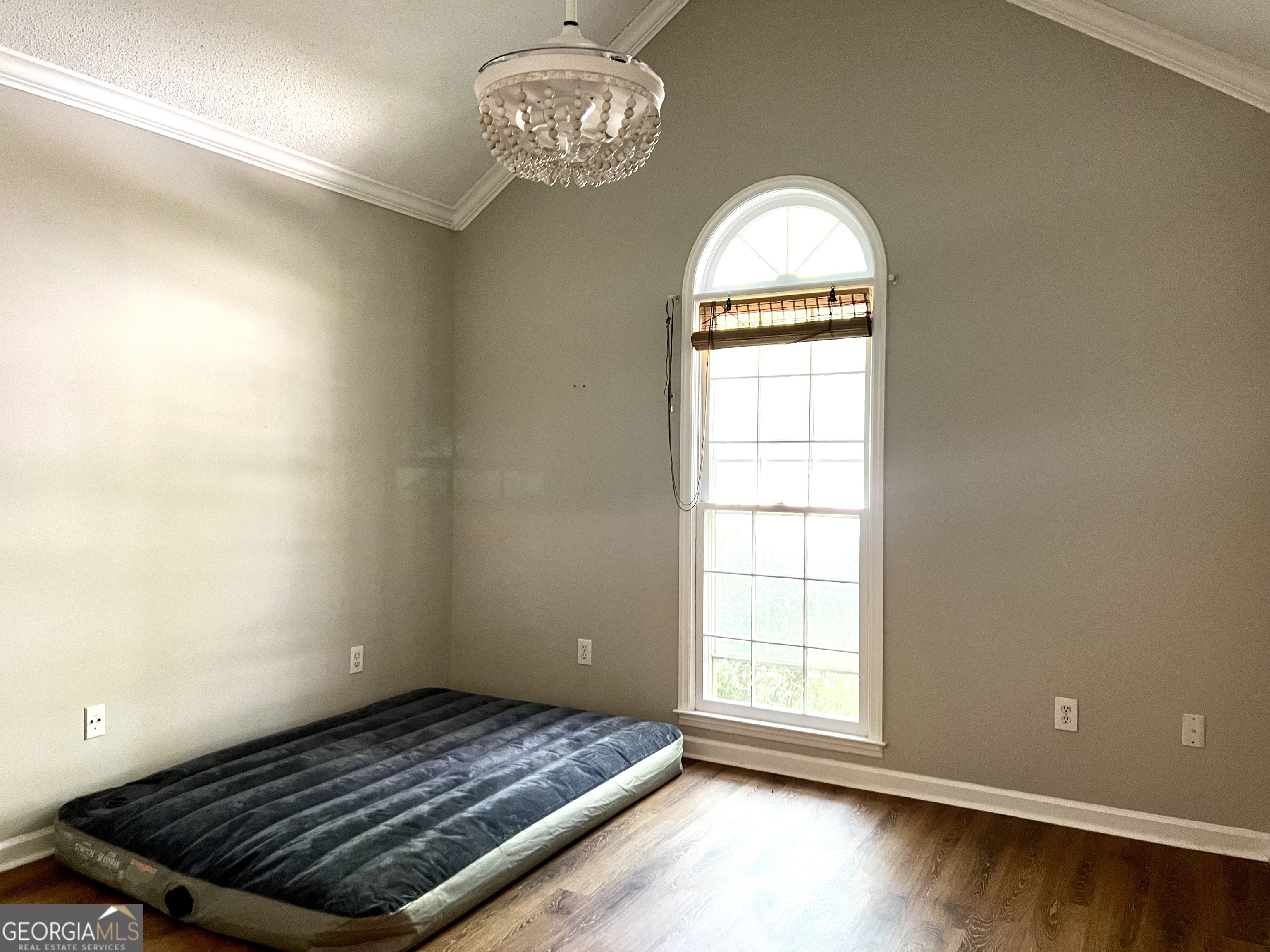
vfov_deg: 53.1
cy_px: 476
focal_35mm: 26
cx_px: 635
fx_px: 954
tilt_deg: -0.8
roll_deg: -1.2
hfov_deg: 67.3
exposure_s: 1/60
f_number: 1.5
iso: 250
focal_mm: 5.7
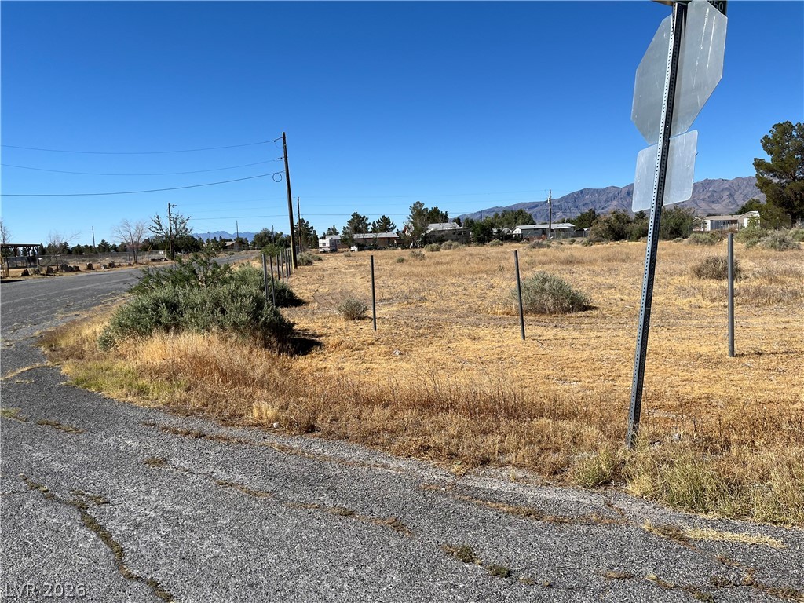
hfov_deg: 67.3
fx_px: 604
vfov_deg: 53.1
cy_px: 302
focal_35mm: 26
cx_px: 402
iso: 50
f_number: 1.6
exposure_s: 1/5319
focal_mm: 5.1
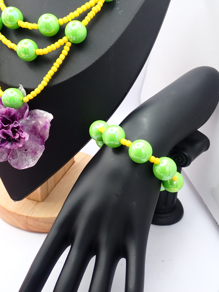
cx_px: 110
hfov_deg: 37.7
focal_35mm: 38
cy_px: 146
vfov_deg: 49.0
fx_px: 321
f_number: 2.7
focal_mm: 6.83
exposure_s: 1/60
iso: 200
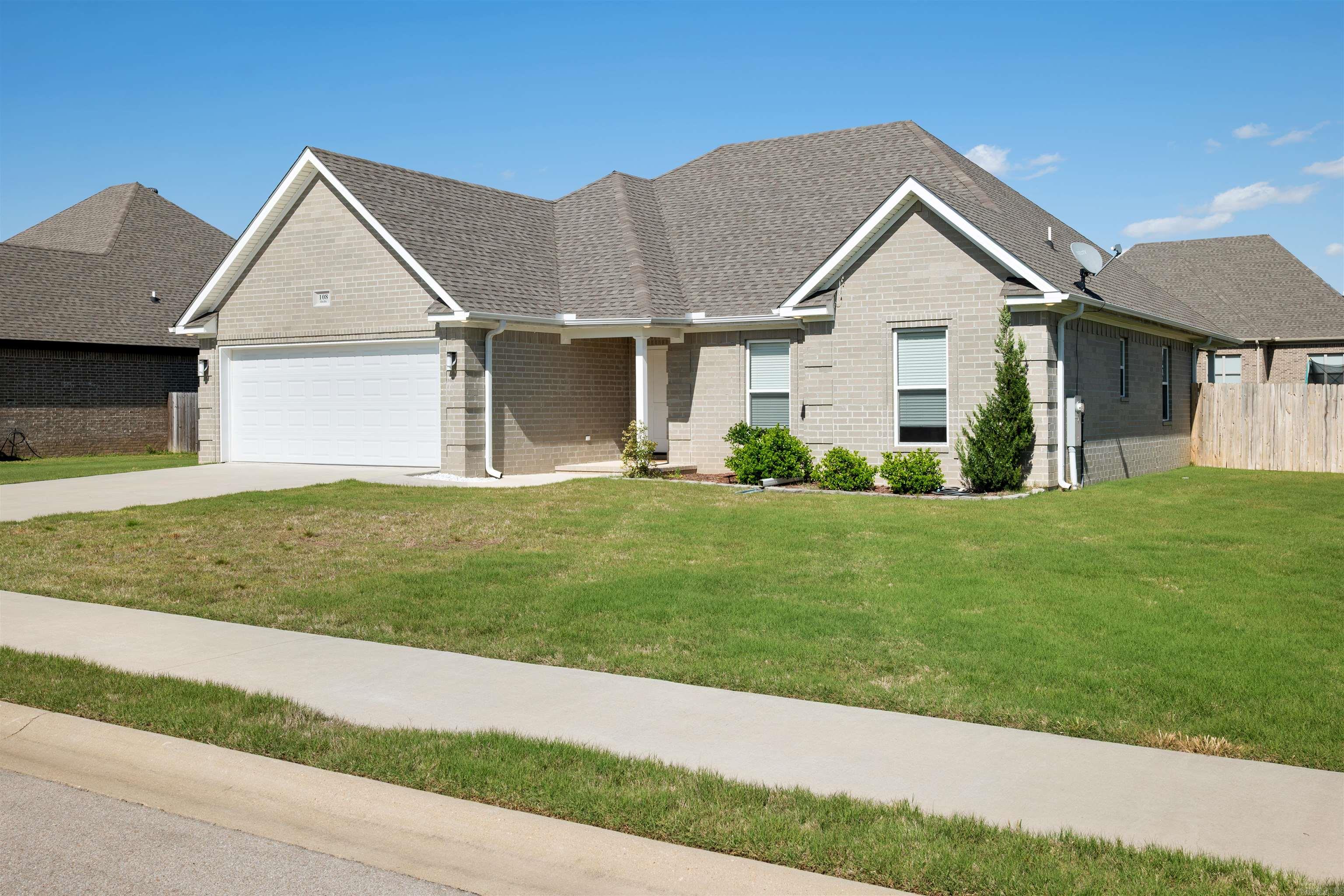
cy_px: 448
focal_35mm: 35
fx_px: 1307
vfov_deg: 37.9
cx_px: 672
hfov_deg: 54.4
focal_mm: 35
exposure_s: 1/100
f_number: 10
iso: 100
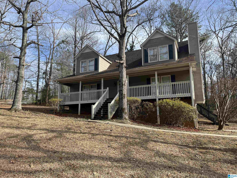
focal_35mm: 26
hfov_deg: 67.3
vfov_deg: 53.1
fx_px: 178
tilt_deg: +11.6
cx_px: 118
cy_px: 89
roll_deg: +0.6
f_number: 1.6
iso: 50
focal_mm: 5.1
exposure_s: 1/1558
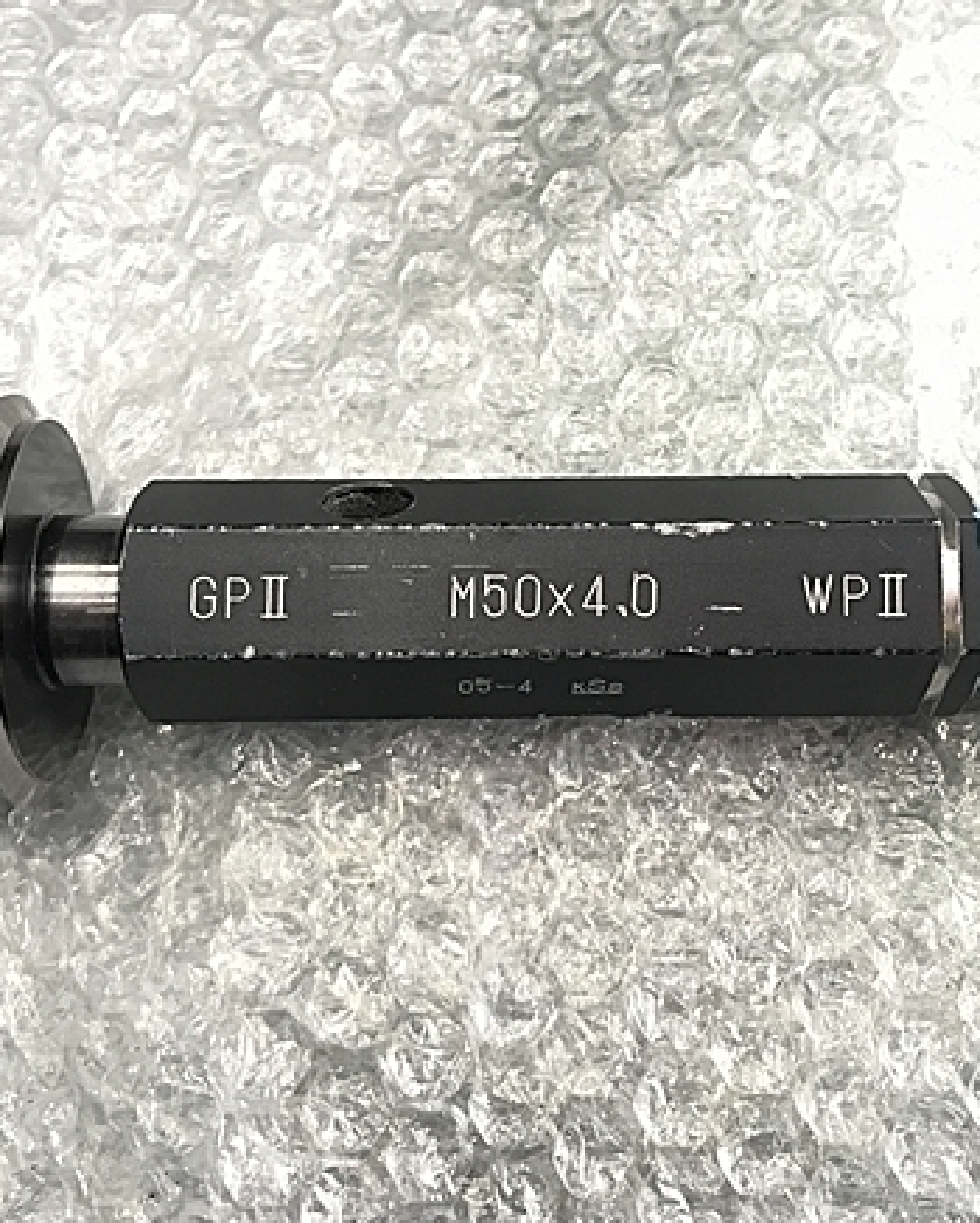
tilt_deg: -75.1
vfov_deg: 45.8
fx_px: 1449
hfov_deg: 37.4
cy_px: 582
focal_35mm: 40
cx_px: 504
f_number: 1.8
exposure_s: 1/17
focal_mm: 3.99
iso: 40
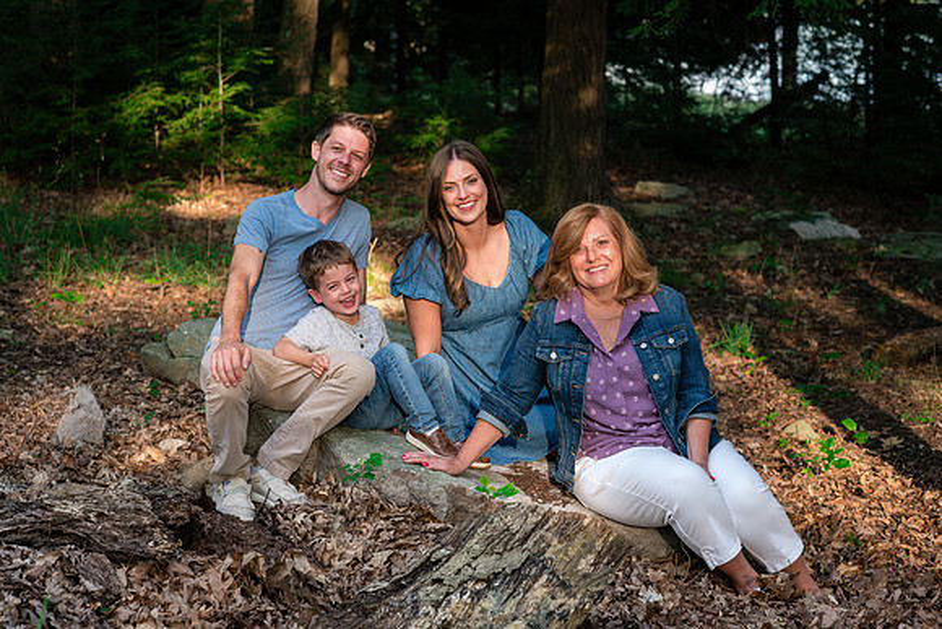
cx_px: 471
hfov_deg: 23.9
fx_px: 2225
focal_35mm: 85
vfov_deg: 16.1
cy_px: 314
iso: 1250
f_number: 5.6
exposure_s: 1/200
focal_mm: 85
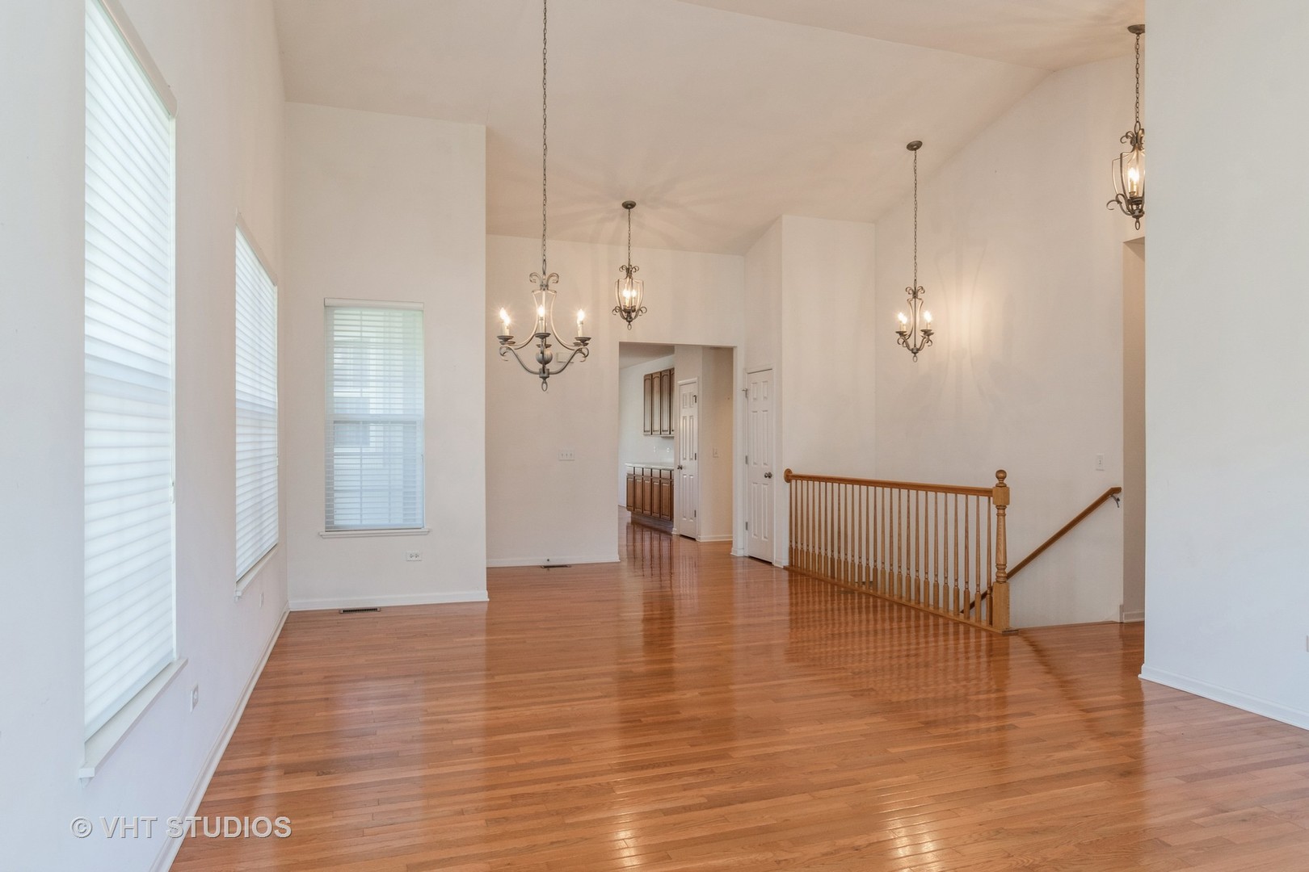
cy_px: 436
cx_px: 654
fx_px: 764
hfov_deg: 81.2
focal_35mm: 21
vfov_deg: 59.5
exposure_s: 1/15
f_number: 8
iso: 250
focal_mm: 14
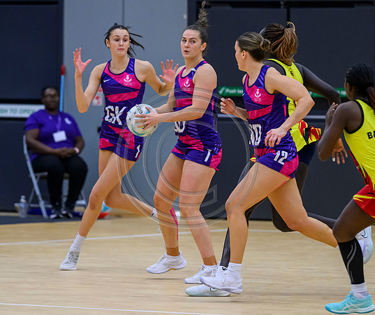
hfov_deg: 5.6
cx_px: 175
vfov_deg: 4.7
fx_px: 3852
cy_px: 168
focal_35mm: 341
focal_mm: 200
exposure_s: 1/1250
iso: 4000
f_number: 3.2
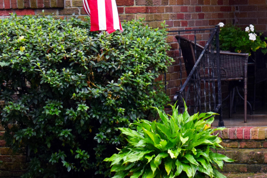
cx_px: 315
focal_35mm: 173
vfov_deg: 7.9
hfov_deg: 11.6
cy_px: -3
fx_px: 1283
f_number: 4.8
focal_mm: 38
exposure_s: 1/500
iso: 1600
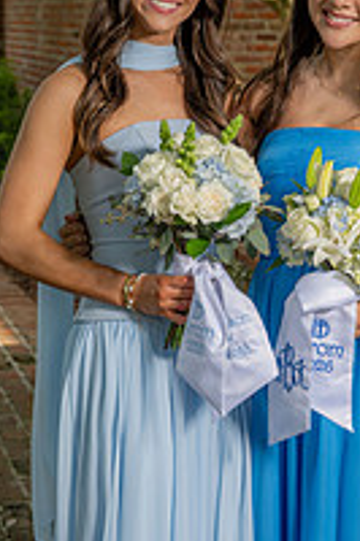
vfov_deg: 20.6
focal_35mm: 99
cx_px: 268
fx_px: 1487
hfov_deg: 13.8
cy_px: 349
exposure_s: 1/160
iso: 100
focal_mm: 44
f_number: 5
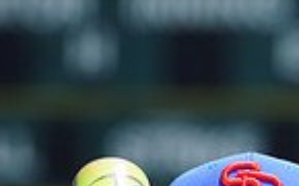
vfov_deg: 1.2
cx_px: 168
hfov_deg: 1.9
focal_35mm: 1121
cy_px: 492
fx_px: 9117
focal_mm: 274
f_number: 8
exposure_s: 1/250
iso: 100
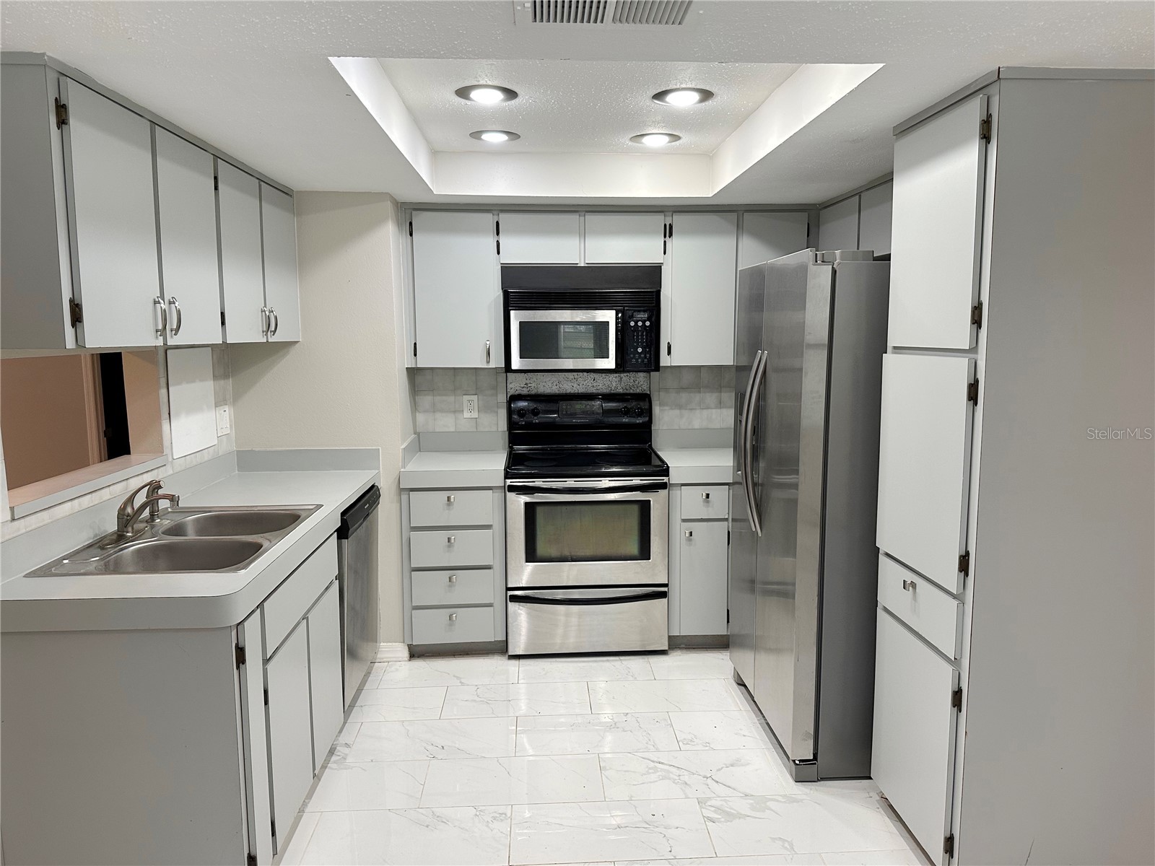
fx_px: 801
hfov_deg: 71.6
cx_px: 578
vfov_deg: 56.8
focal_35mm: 24
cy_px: 433
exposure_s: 1/120
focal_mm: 6.86
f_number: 1.78
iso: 200
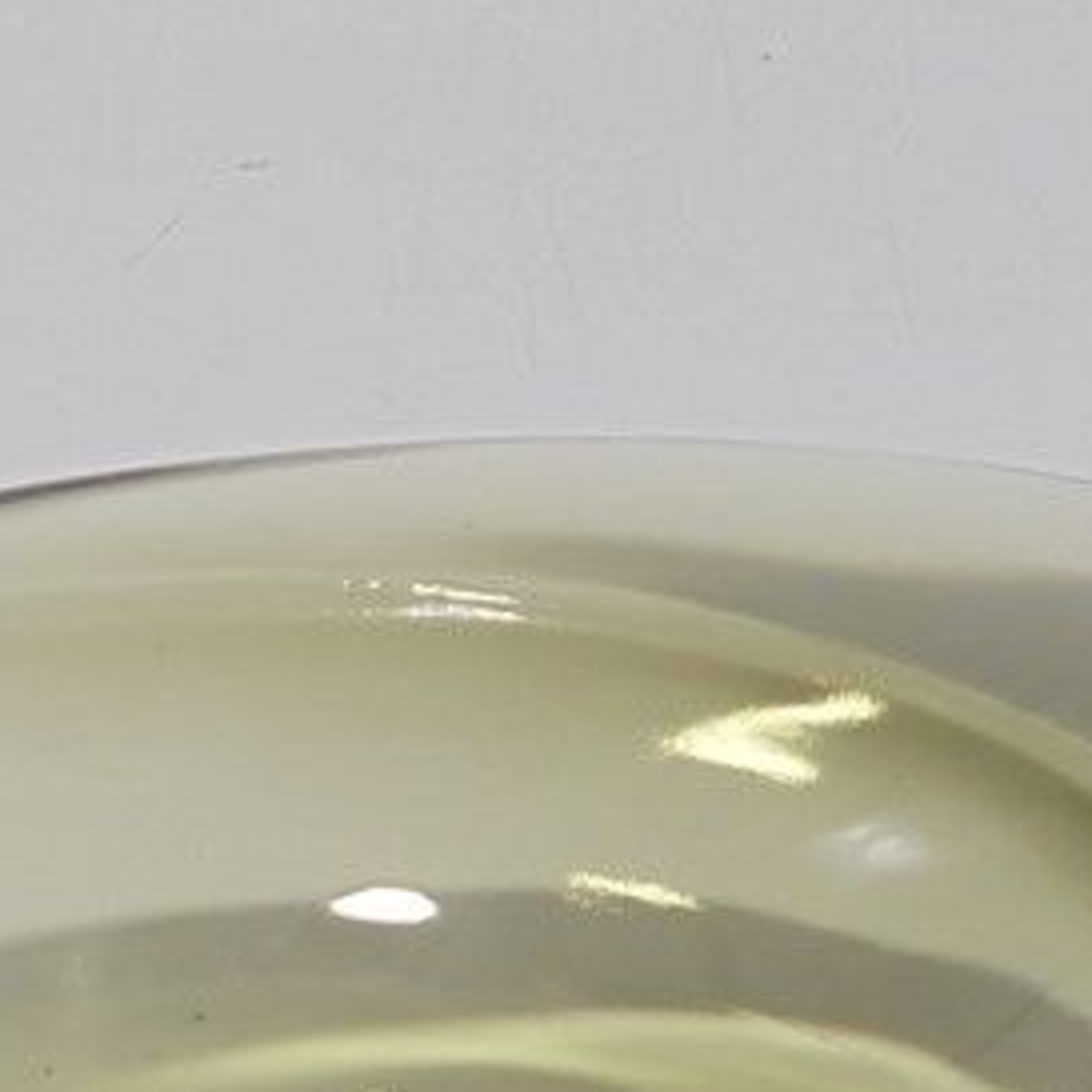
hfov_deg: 12.1
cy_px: 1282
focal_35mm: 143
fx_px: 5104
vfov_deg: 12.0
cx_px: 96
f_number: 4.8
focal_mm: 8.9
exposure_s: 1/30
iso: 100
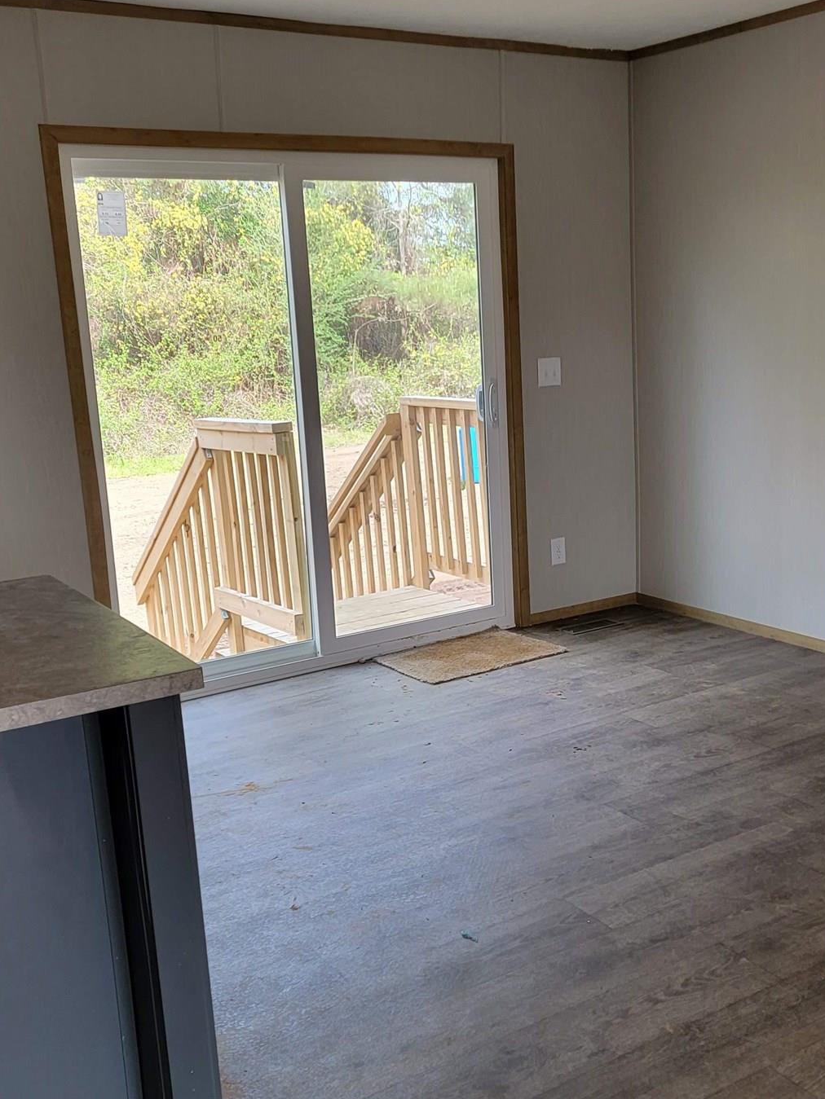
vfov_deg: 45.8
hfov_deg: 34.8
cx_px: 547
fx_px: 1303
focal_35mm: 41
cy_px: 571
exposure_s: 1/120
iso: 100
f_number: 1.8
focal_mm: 6.7
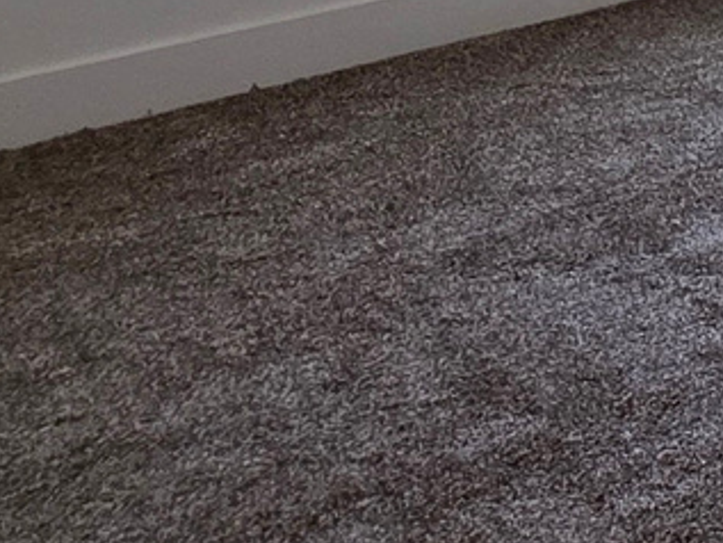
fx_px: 1755
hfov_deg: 17.5
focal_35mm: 84
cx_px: 1394
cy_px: -557
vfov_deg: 14.5
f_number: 1.9
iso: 125
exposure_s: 1/120
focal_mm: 2.2
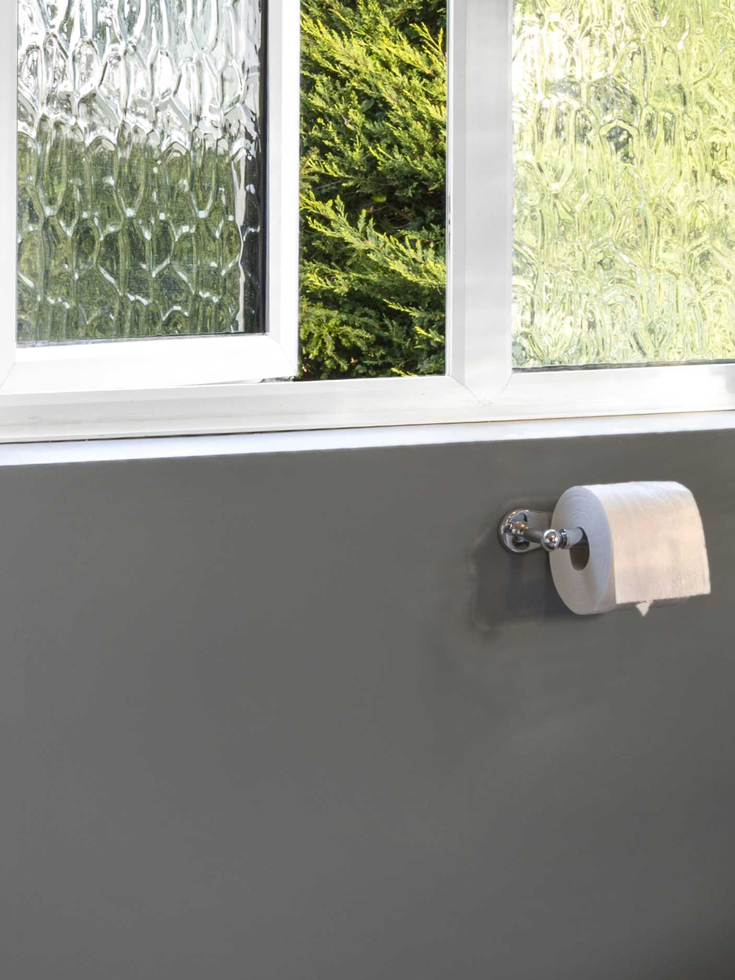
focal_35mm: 70
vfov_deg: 27.7
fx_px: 1969
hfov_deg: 20.1
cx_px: 837
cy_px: 287
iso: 200
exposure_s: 1/1.25
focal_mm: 22.5
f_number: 16
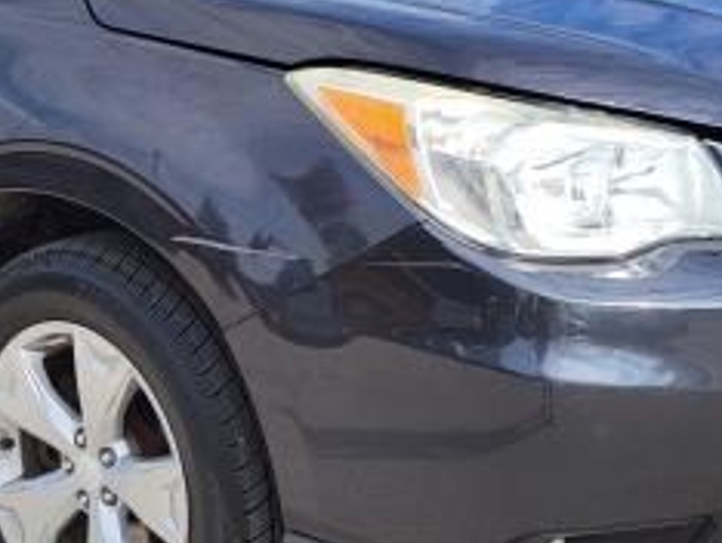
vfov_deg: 20.6
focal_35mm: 71
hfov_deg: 27.1
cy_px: 123
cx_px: 194
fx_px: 1482
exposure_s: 1/1756
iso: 40
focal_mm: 5.4
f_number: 1.8
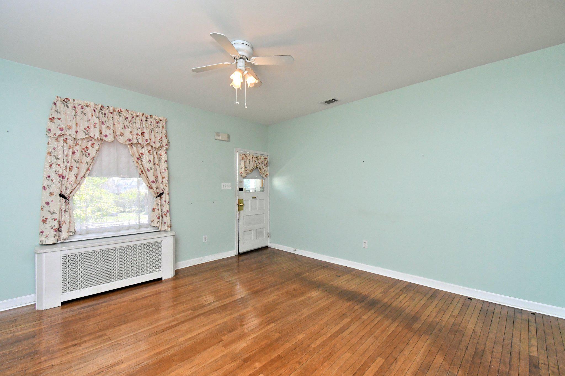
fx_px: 235
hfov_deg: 100.4
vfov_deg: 77.3
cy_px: 188
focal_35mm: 15
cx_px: 282
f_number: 7.1
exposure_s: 1/250
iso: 2500
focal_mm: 10
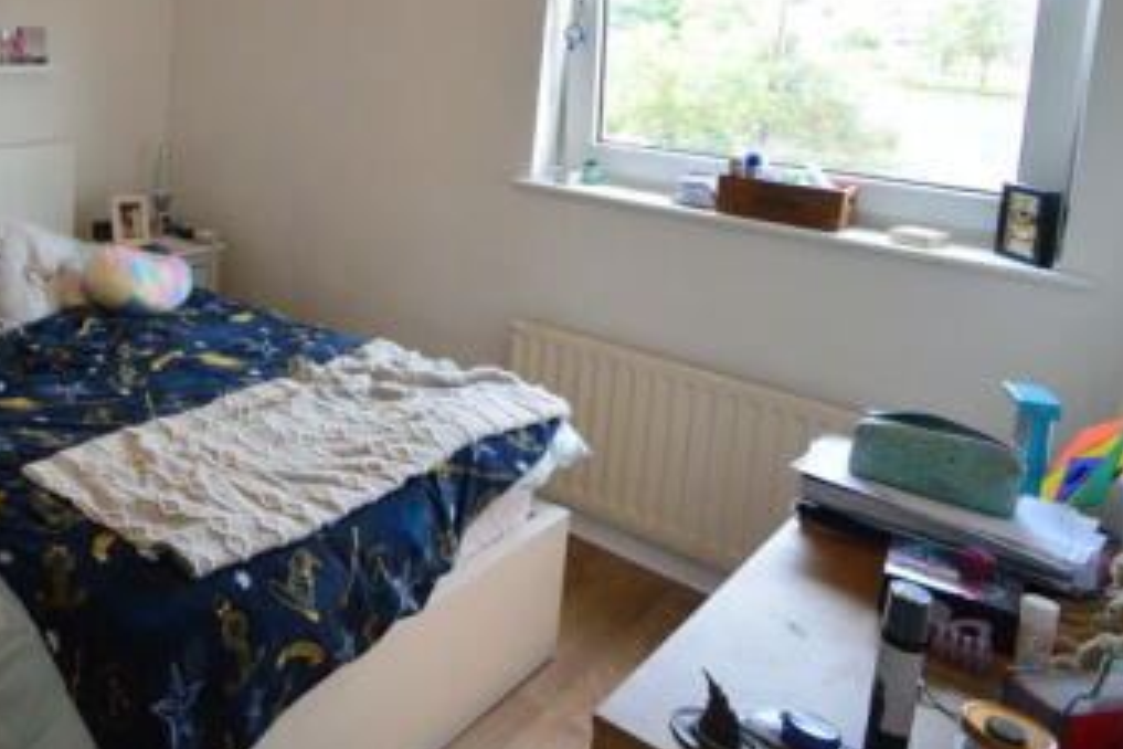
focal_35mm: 29
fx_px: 905
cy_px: 113
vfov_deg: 42.2
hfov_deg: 55.0
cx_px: 106
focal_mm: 10
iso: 800
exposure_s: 1/60
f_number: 6.3
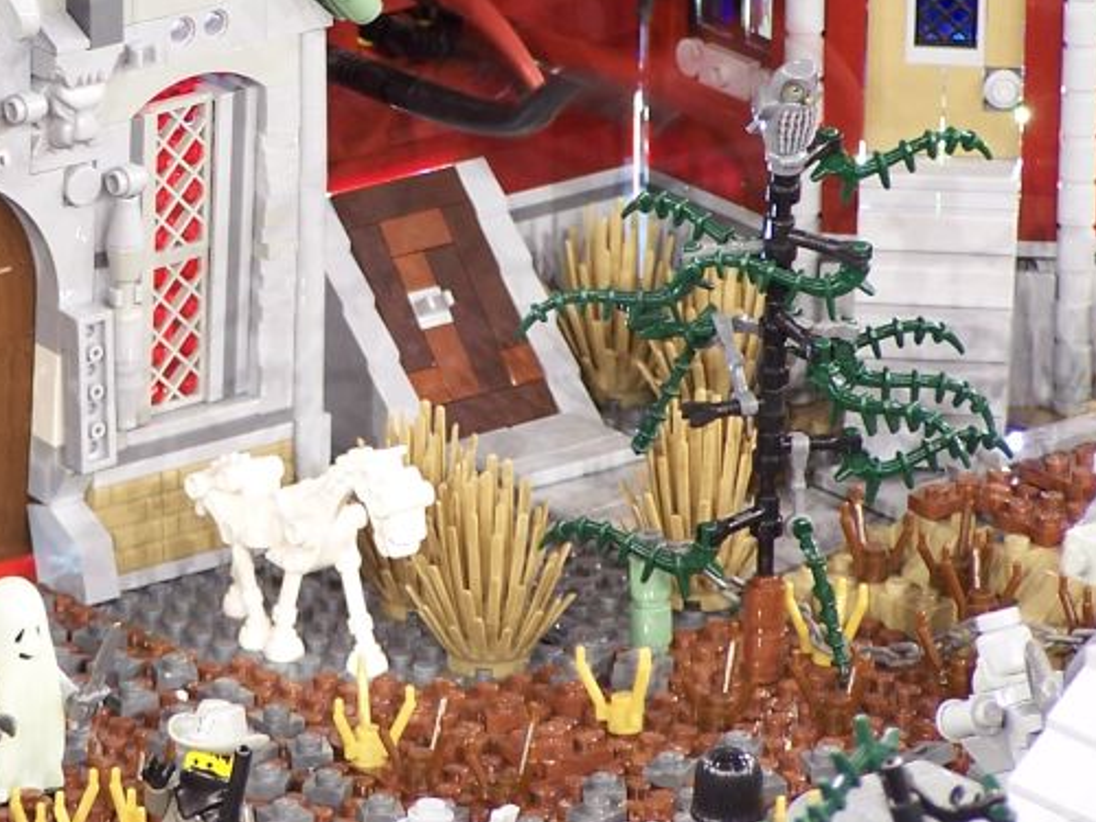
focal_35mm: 346
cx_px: 232
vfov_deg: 4.3
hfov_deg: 5.7
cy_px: 156
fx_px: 10955
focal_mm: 28
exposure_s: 1/3
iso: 80
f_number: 3.2
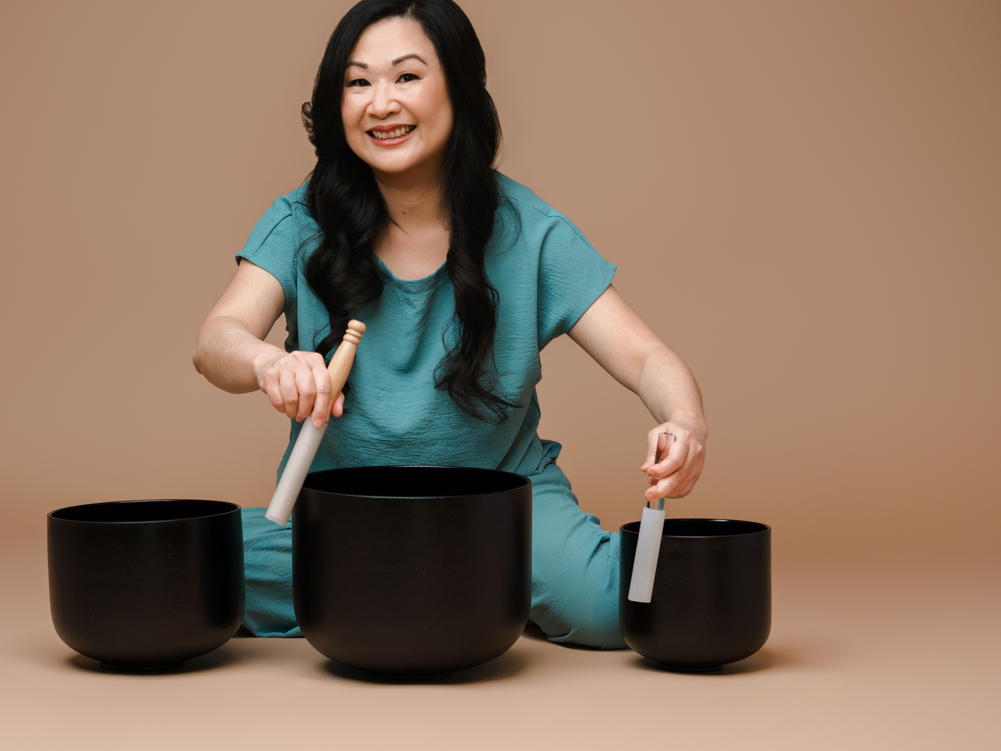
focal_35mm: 113
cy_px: 336
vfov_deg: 13.1
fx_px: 3268
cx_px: 383
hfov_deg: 17.4
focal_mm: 85
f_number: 5
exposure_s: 1/160
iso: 320
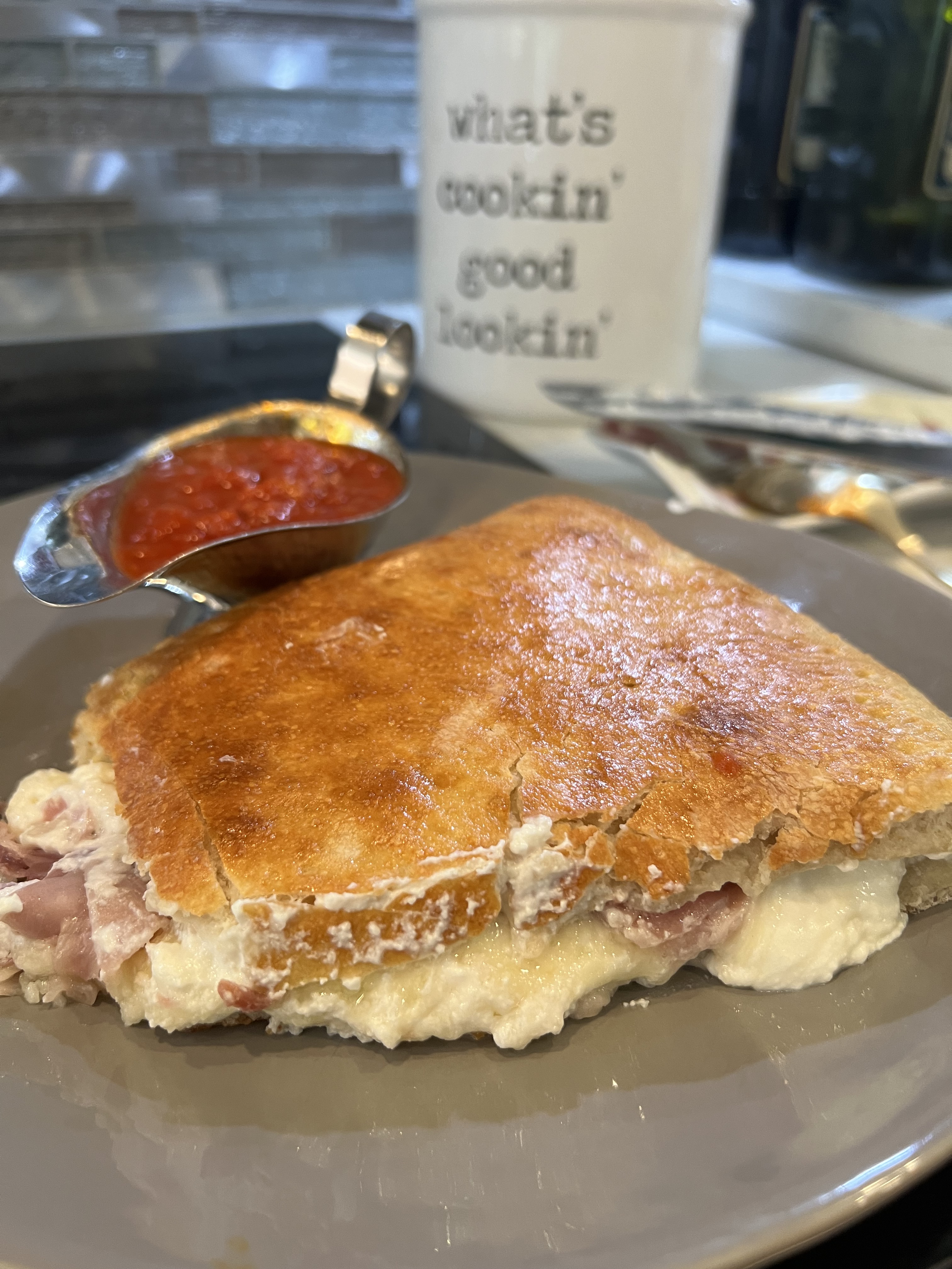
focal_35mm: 26
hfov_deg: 53.1
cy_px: 634
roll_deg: -0.7
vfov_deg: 67.3
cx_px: 476
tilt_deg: -29.1
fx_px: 953
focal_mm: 5.7
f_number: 1.5
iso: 160
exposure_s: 1/60
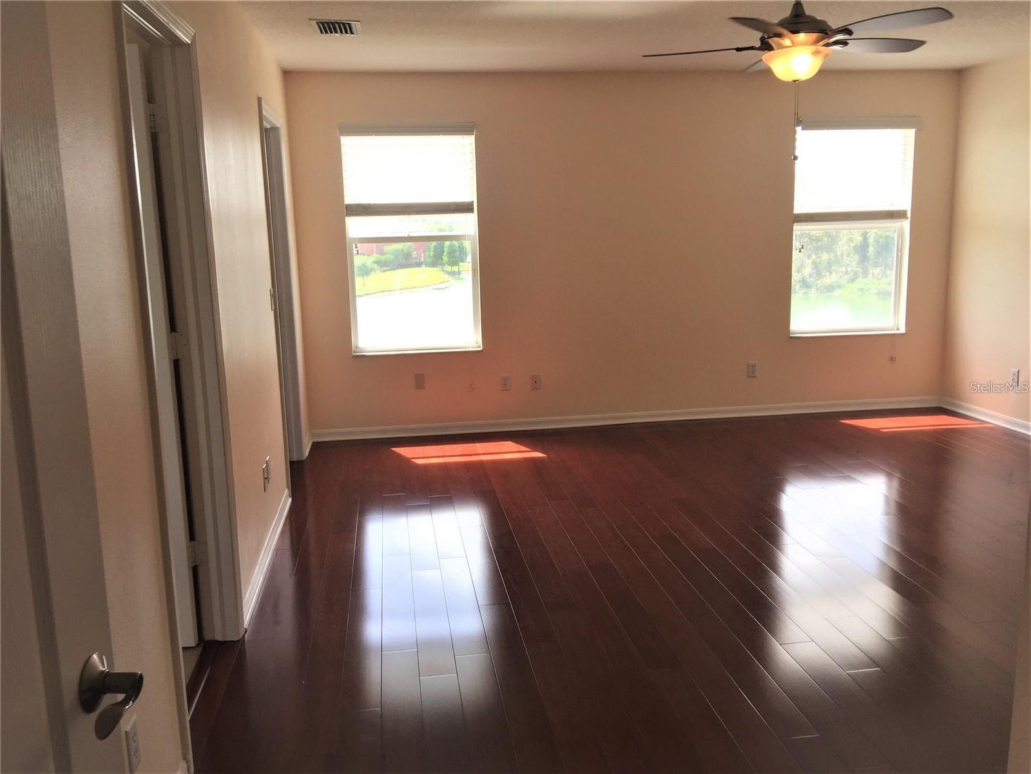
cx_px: 516
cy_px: 387
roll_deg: +0.3
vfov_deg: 48.2
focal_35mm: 29
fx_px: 864
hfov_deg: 61.7
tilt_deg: -10.7
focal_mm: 4.15
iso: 32
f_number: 2.2
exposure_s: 1/159
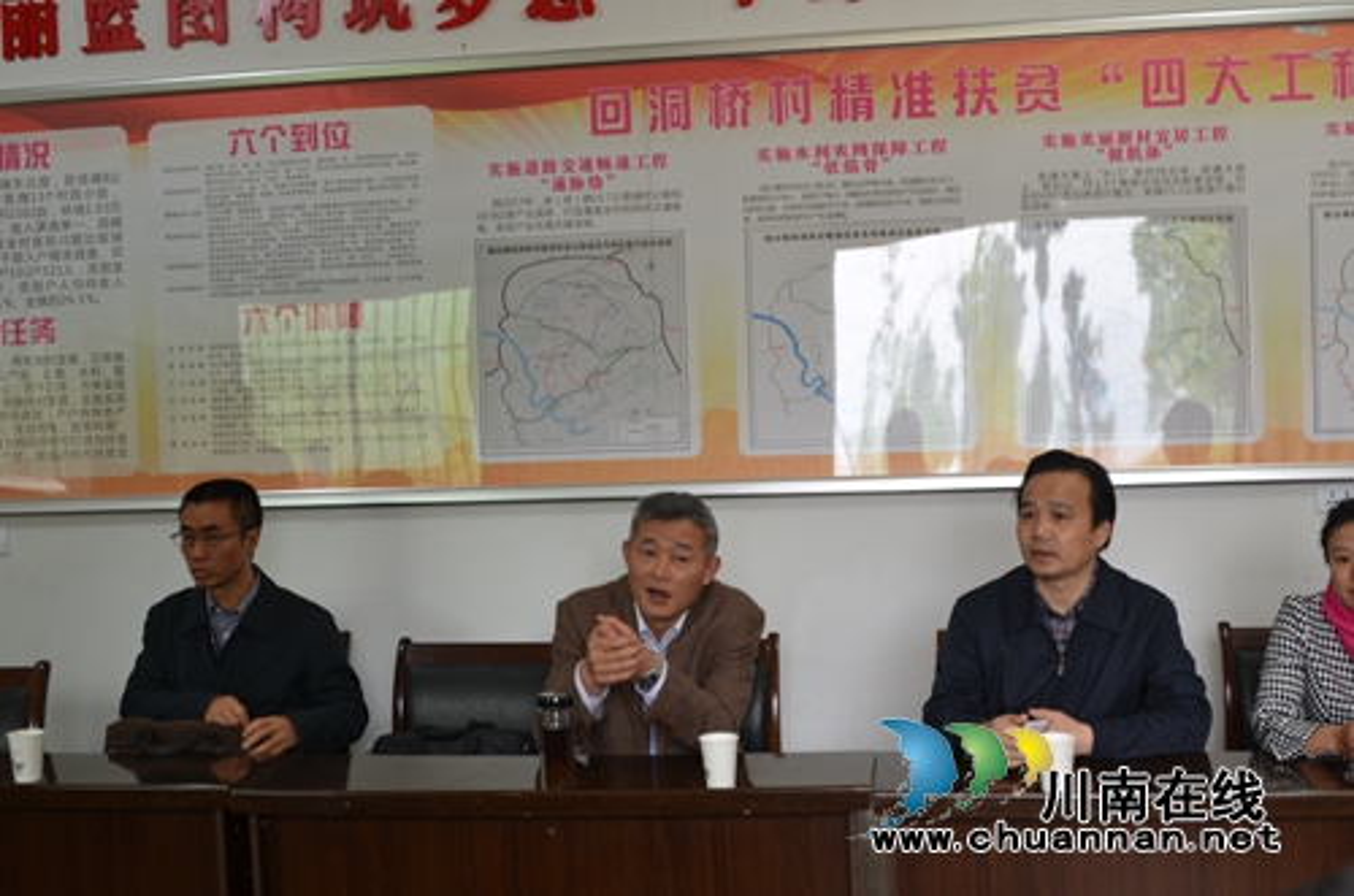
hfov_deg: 46.5
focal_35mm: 42
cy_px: 448
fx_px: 1576
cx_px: 677
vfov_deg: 31.7
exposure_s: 1/15
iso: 100
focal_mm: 28
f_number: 3.5
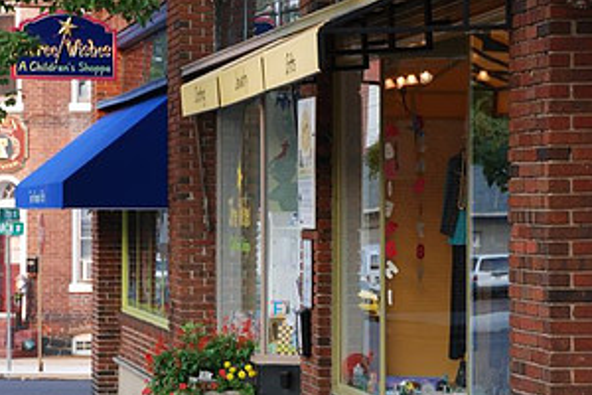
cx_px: 296
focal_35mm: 158
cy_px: 201
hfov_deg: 13.0
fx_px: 2598
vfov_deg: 8.7
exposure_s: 1/80
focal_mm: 70
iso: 400
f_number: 5.6
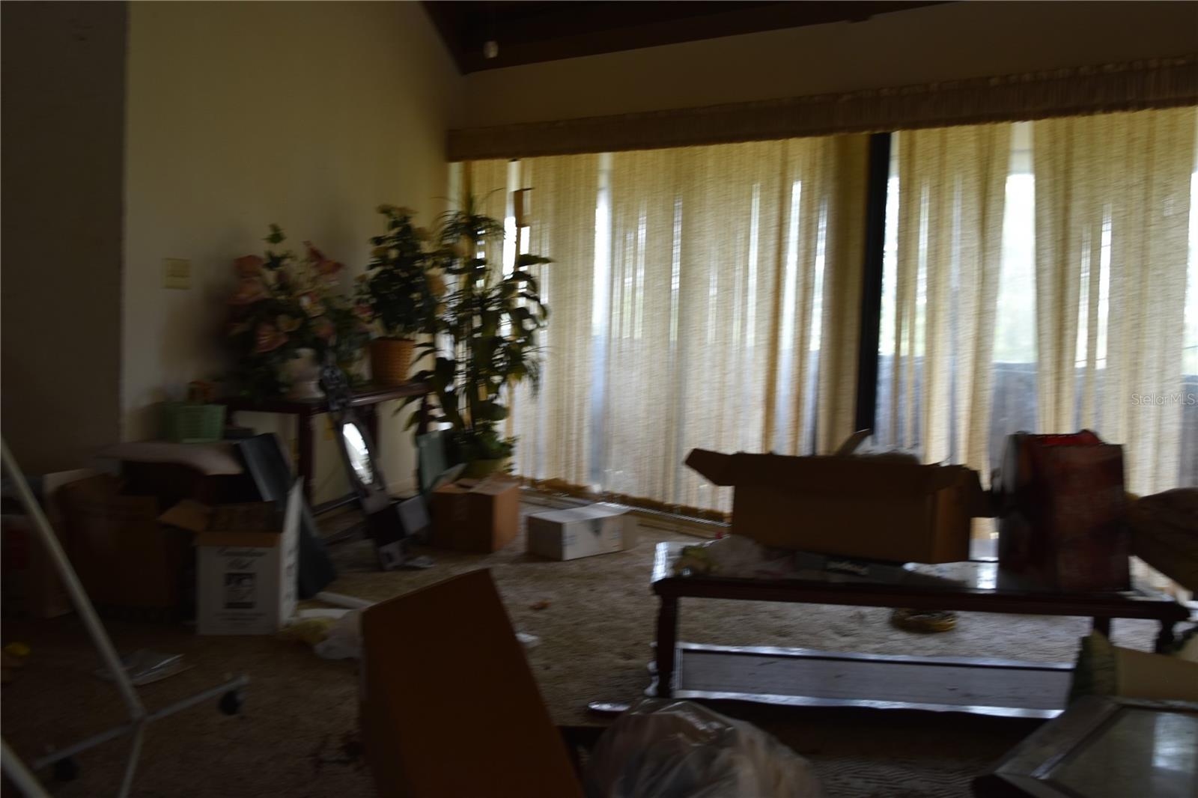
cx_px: 599
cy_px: 399
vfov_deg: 36.9
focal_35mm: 36
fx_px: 1198
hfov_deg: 53.1
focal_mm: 24
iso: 400
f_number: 5
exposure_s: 1/100
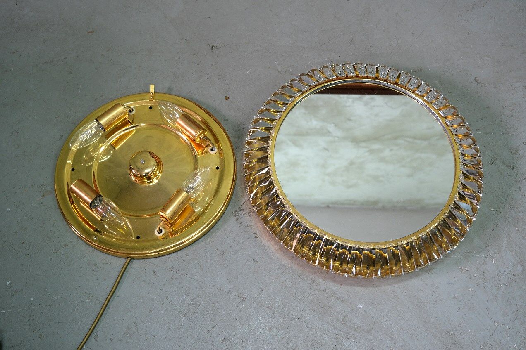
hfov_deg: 54.4
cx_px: 263
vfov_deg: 37.9
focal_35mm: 35
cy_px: 175
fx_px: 511
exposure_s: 1/34
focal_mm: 23.5
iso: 1000
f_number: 4
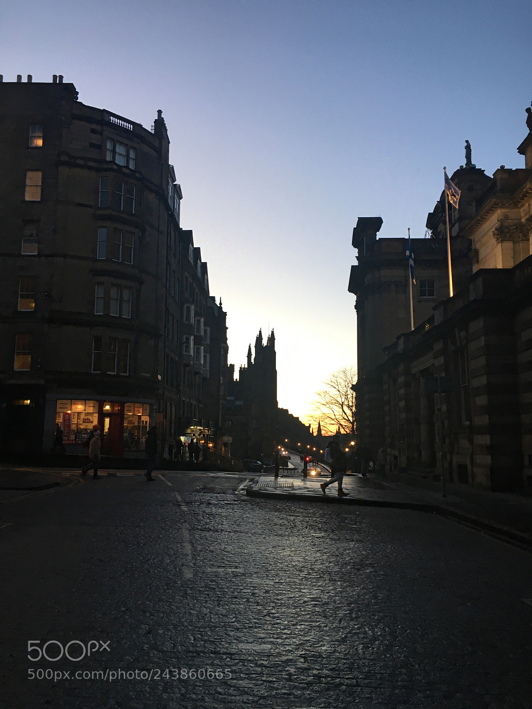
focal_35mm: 29
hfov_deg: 48.2
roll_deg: -1.5
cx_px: 266
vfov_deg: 61.7
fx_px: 594
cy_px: 354
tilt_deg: +7.4
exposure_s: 1/33
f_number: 2.2
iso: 40
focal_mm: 4.15
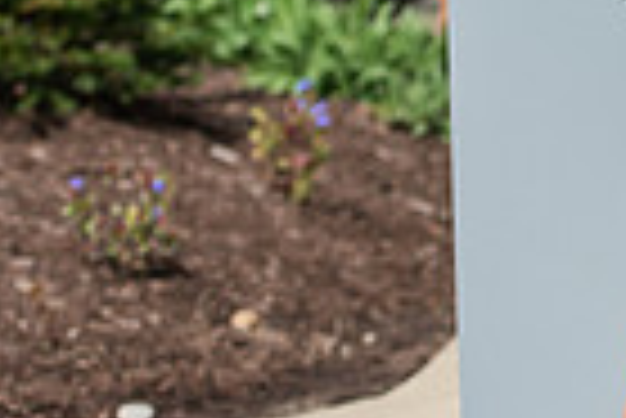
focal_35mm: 292
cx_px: 941
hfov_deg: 6.9
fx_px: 5083
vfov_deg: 4.7
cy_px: -317
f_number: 3.5
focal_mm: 70
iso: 64
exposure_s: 1/640
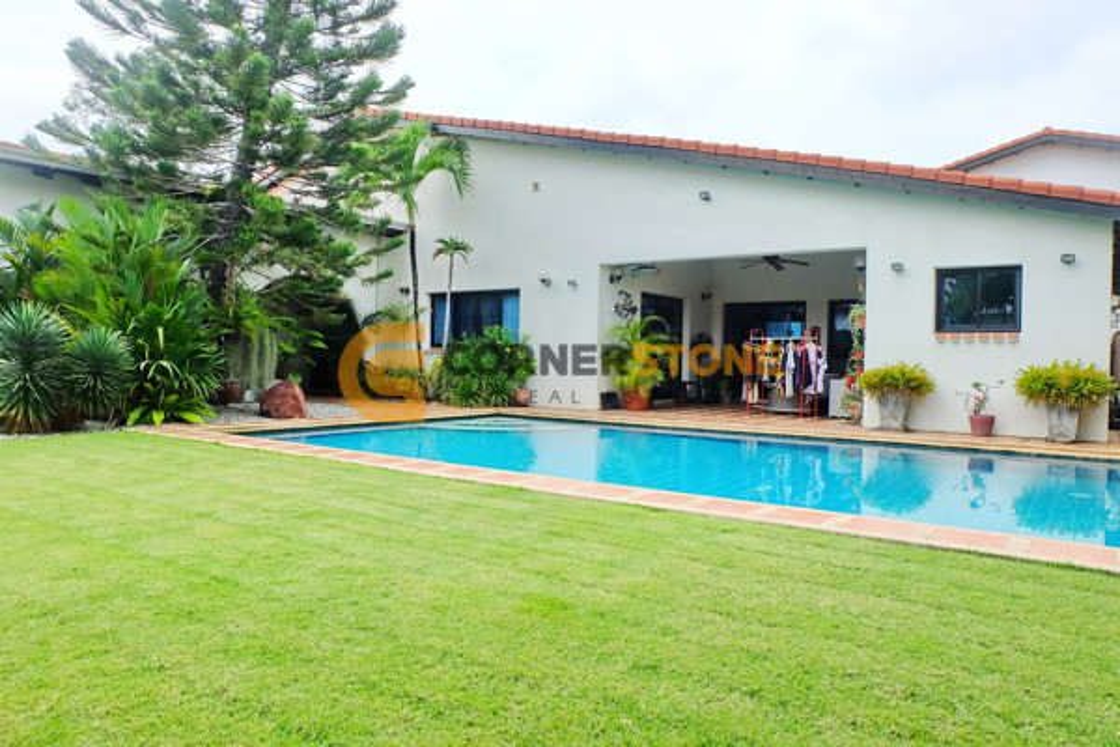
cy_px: 374
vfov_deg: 53.1
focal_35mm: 24
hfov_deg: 73.7
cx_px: 560
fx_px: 747
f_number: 8
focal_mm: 16
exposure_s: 1/350
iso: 400
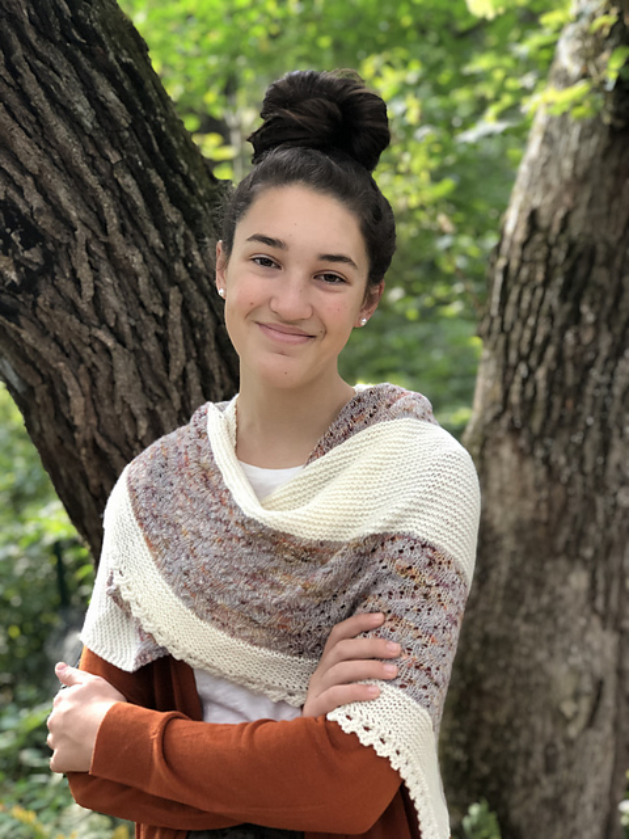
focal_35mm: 57
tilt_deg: -5.3
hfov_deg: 25.7
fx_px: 1381
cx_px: 314
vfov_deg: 33.8
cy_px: 420
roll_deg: +2.3
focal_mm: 6.6
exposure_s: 1/30
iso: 64
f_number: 2.8
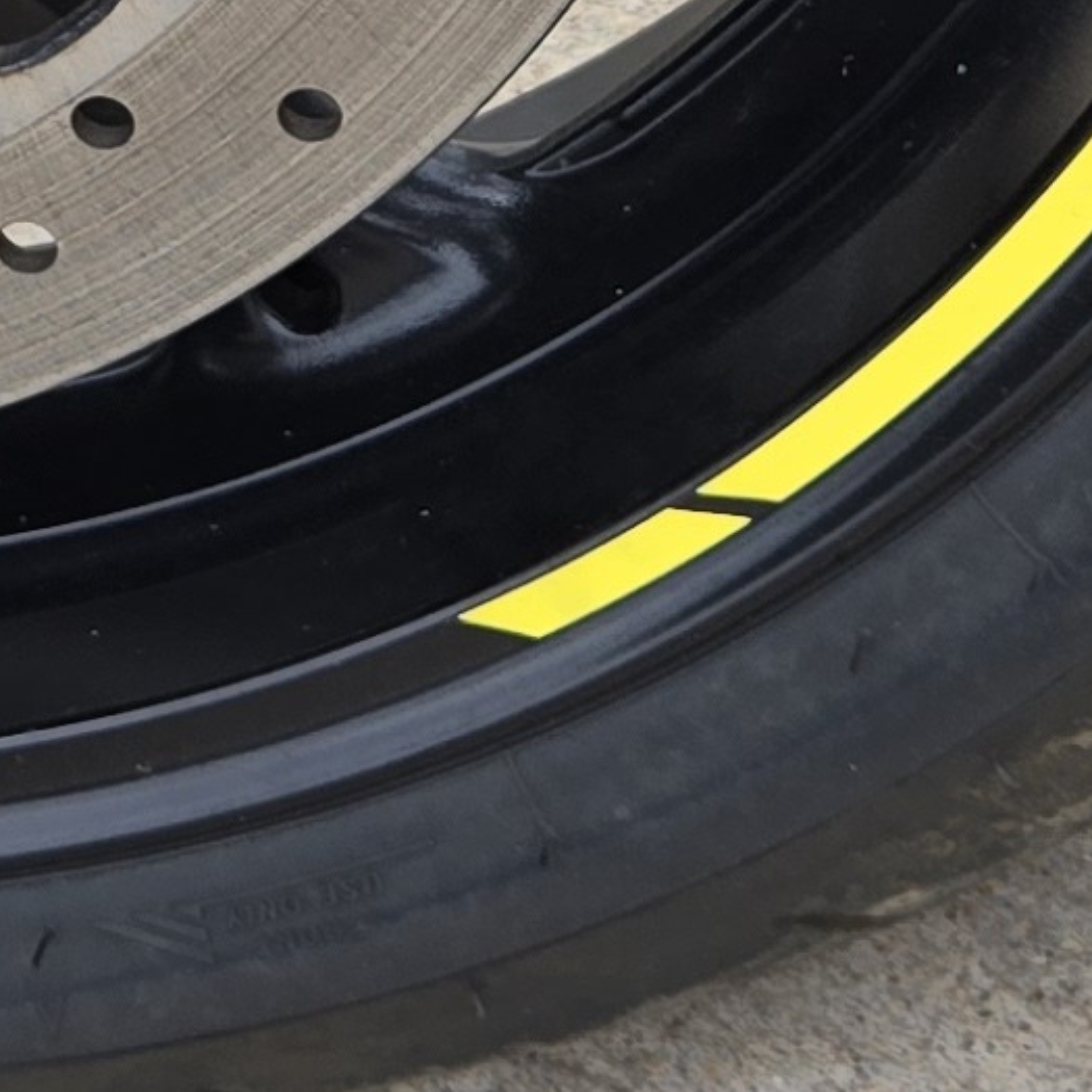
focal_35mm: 155
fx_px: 5532
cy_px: -728
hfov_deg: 11.2
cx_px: 10
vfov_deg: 10.7
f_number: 1.8
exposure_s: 1/528
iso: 25
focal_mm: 5.4
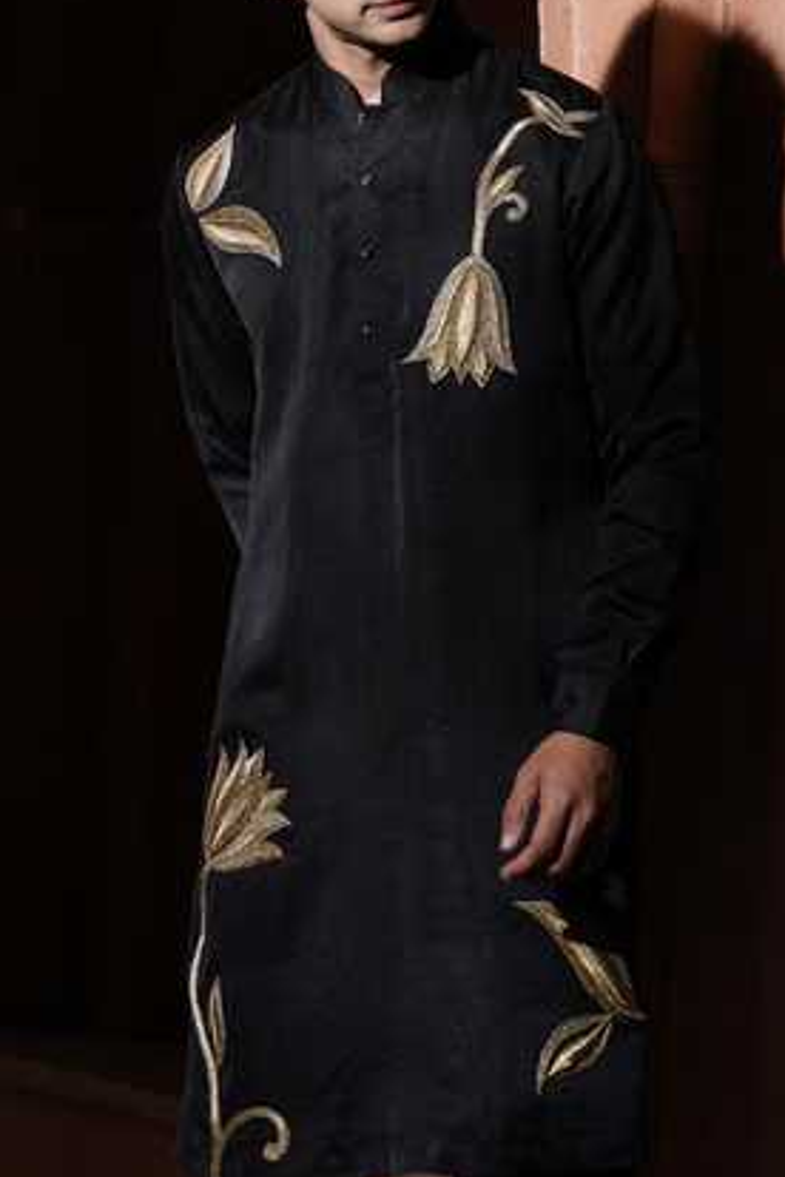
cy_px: 453
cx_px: 447
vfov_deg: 14.0
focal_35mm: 147
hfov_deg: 9.3
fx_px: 4808
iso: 125
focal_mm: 116
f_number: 8
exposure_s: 1/160
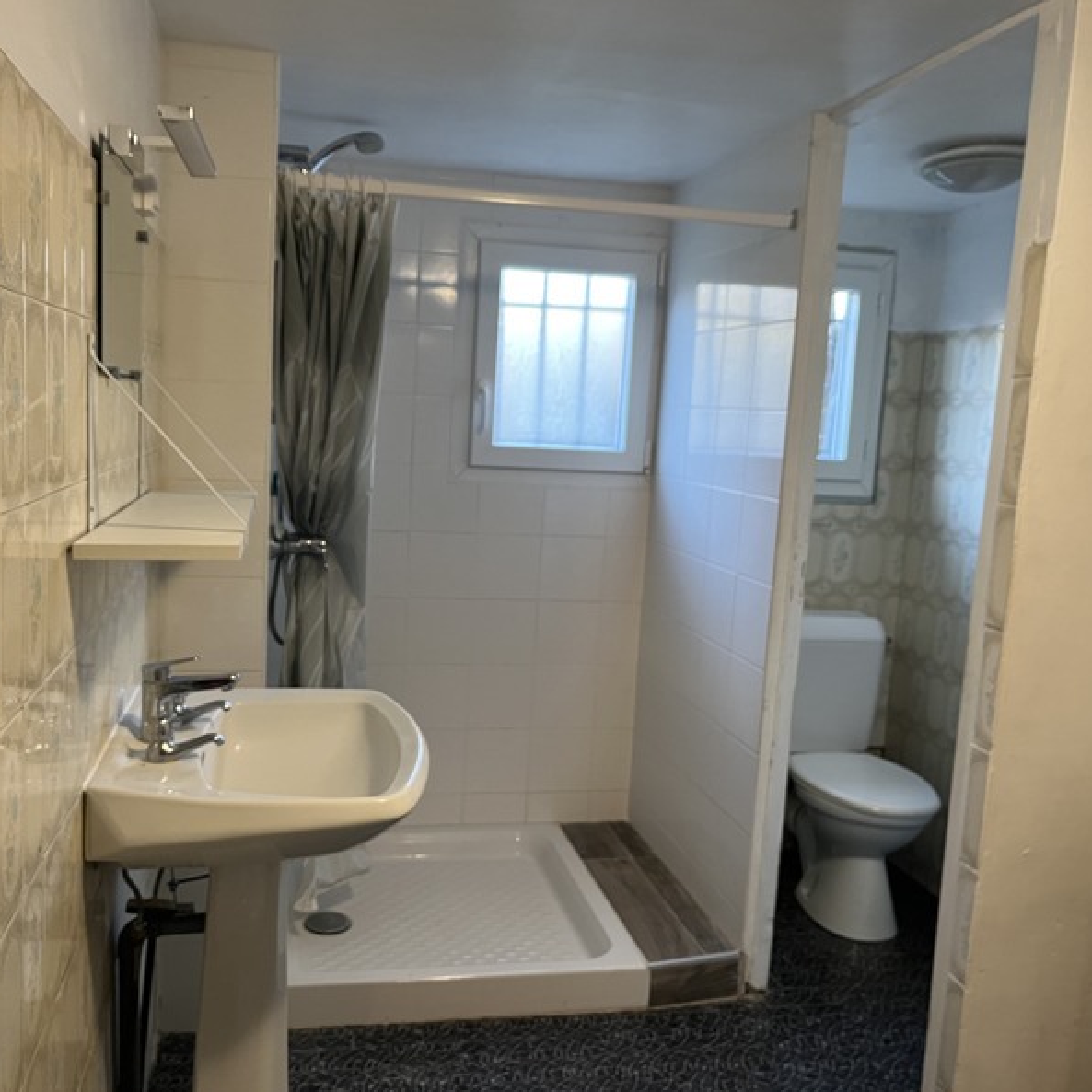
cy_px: 551
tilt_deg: -8.2
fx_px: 1106
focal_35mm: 31
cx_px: 484
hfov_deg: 52.4
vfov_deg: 52.5
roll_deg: -2.7
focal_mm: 5.1
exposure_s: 1/50
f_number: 1.6
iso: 160
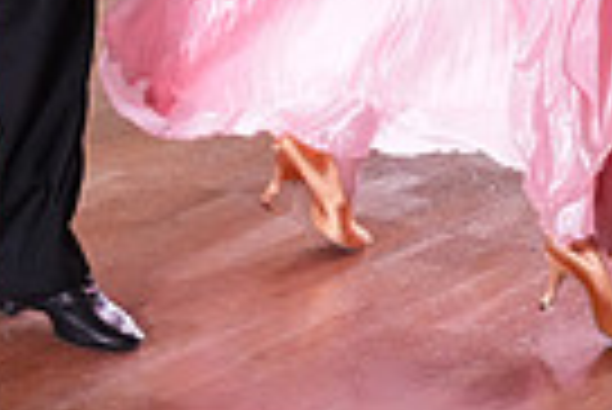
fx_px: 3914
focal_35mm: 230
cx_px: 234
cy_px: -354
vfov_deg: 5.9
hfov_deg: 8.9
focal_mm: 54
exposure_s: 1/320
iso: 5000
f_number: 7.1
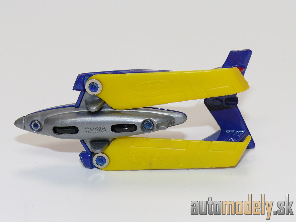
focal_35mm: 102
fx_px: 872
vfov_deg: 14.5
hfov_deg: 19.3
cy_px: 111
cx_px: 148
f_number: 4
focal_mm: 13.3
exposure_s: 1/30
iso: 100
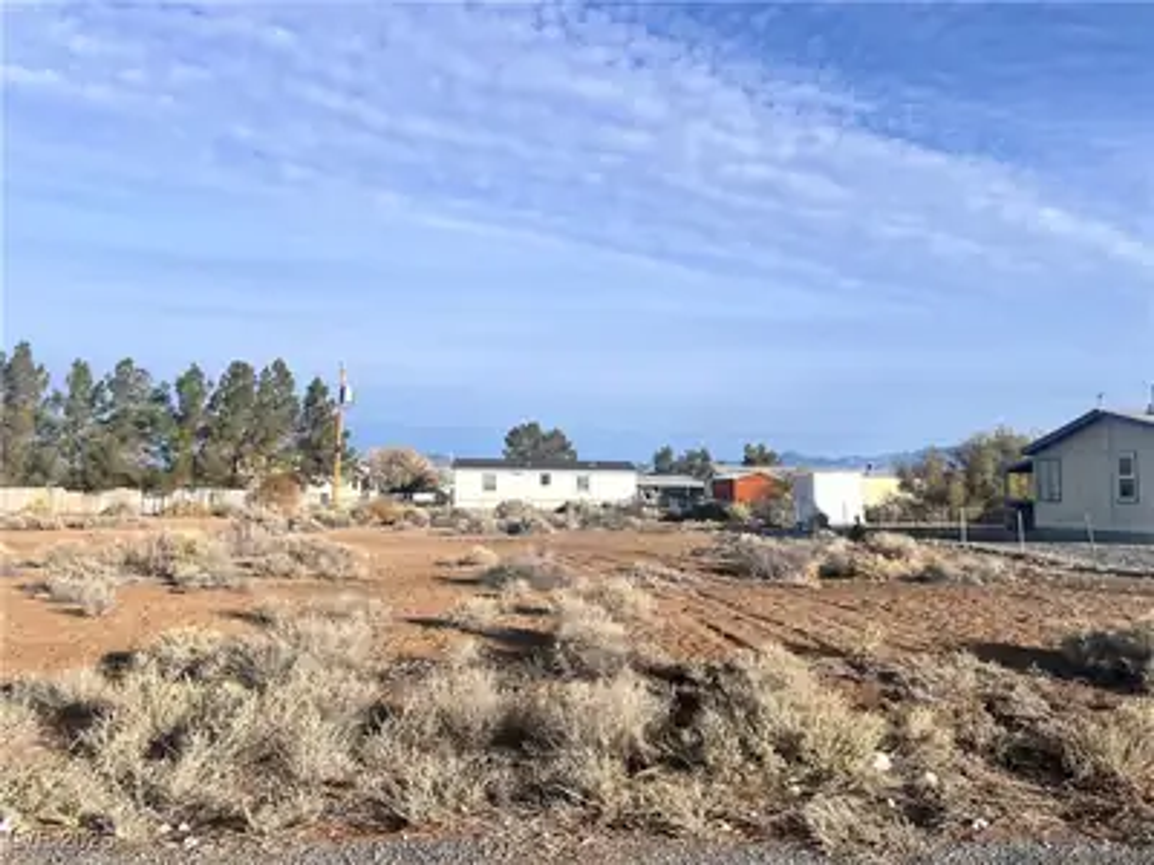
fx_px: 867
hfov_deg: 67.3
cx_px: 577
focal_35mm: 26
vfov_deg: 53.1
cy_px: 432
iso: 50
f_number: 1.5
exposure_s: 1/5319
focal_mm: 5.7
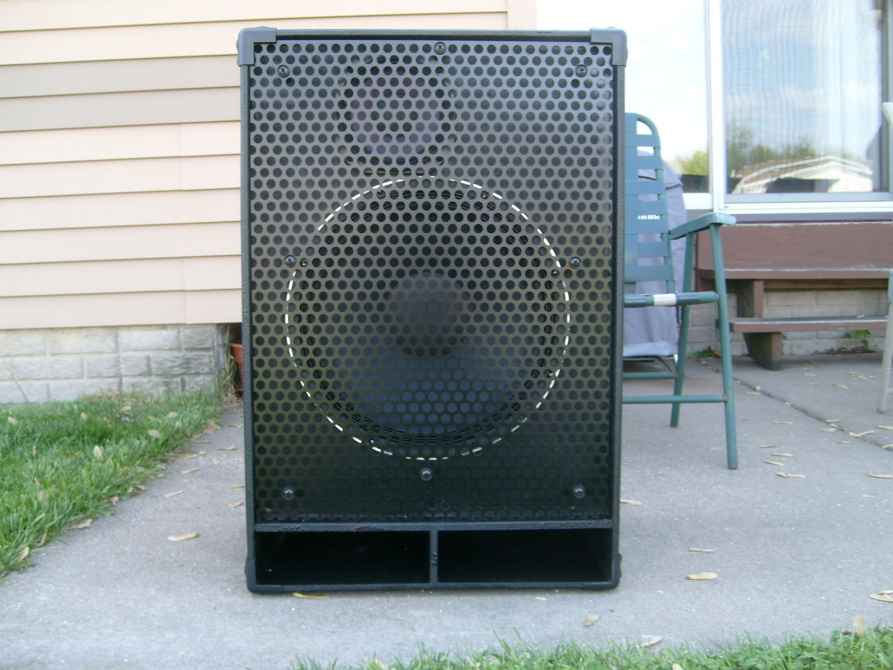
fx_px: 903
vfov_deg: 40.7
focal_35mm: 35
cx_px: 446
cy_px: 335
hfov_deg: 52.6
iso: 80
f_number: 2.8
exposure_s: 1/90
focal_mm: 5.8
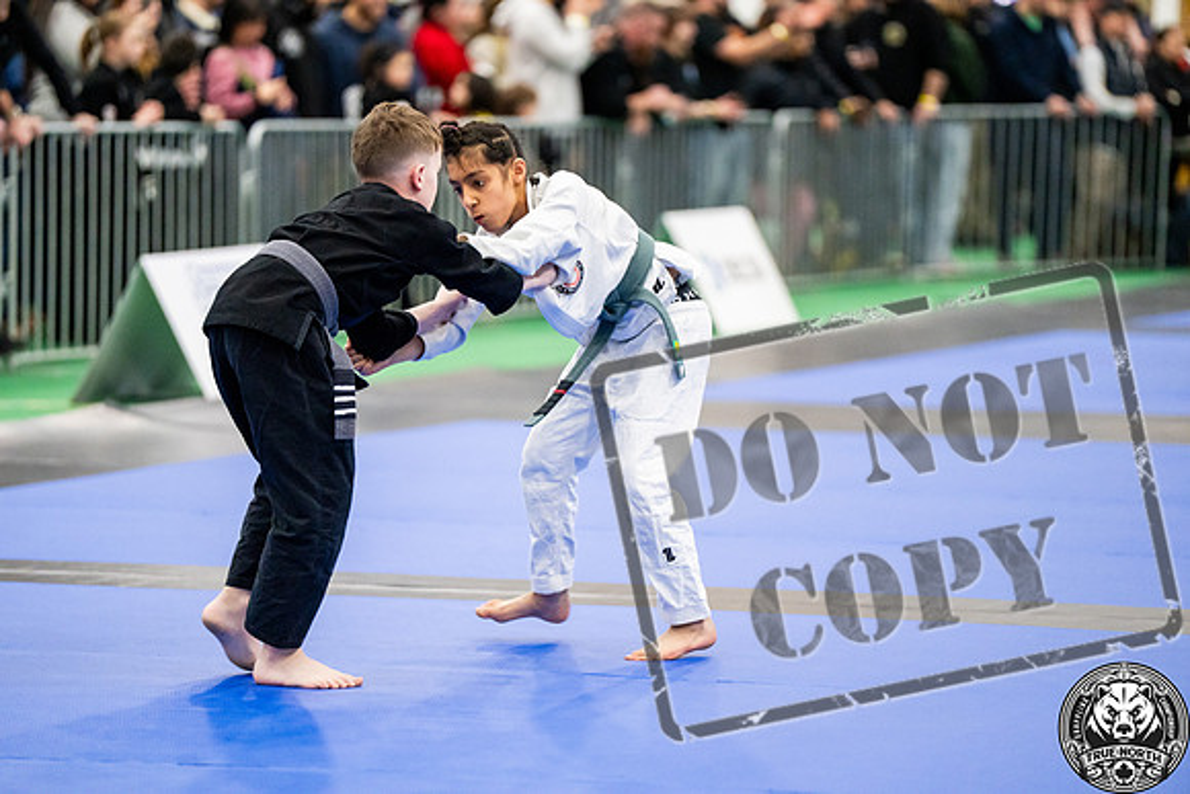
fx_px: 6612
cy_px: 397
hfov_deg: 10.3
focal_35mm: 200
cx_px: 595
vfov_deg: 6.9
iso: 4000
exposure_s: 1/500
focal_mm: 200
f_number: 2.8
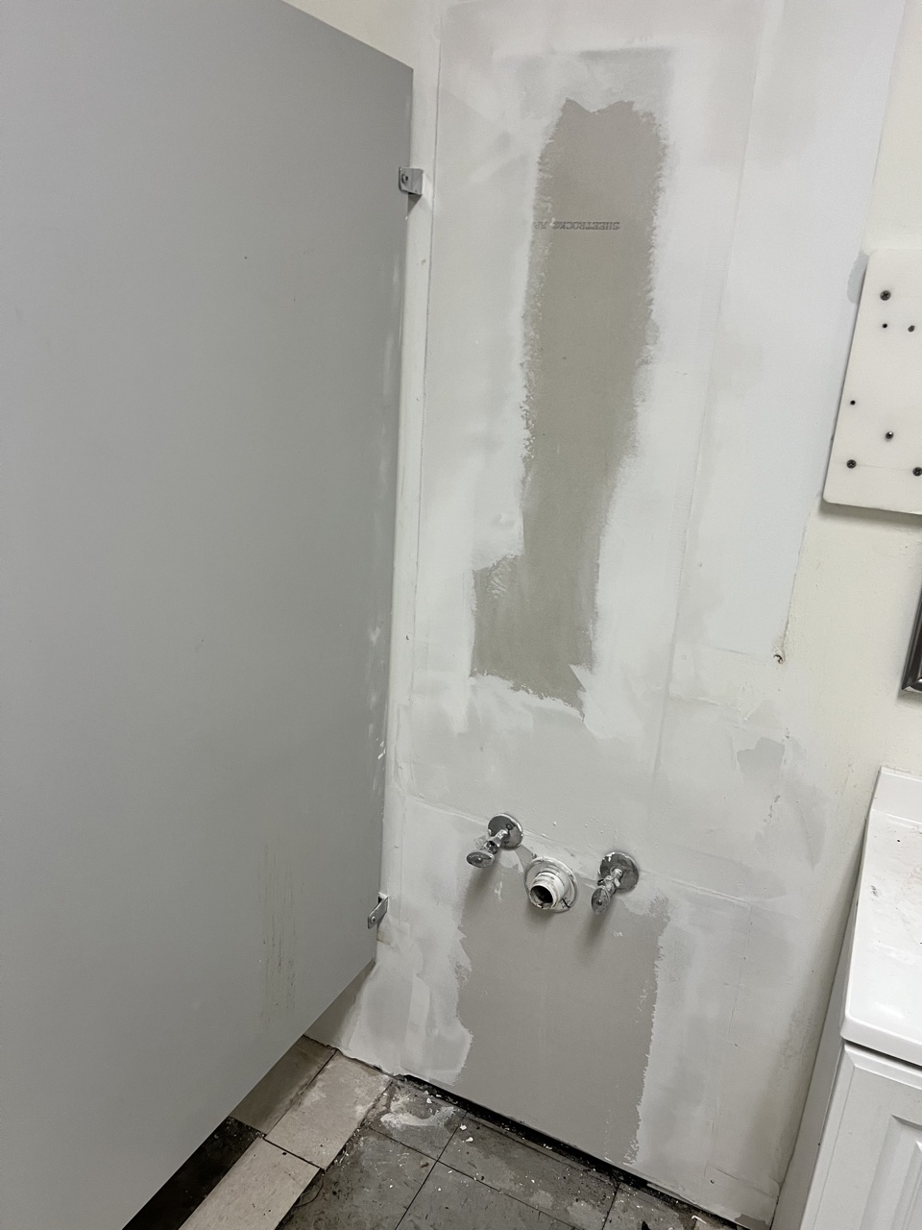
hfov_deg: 53.1
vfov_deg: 67.3
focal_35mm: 26
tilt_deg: -18.8
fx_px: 923
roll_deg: -3.3
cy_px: 615
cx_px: 461
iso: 125
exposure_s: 1/60
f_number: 1.5
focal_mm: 5.7
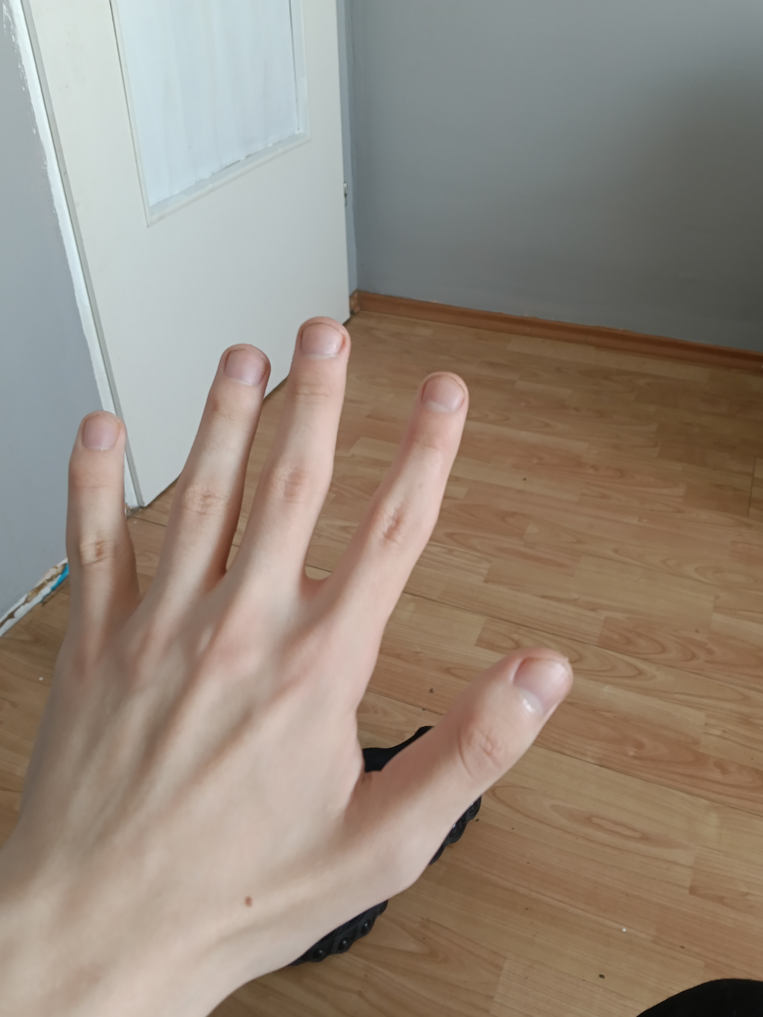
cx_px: 382
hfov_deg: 51.4
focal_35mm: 27
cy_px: 508
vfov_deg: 65.3
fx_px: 794
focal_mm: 3.98
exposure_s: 1/33.3
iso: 125
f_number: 1.8
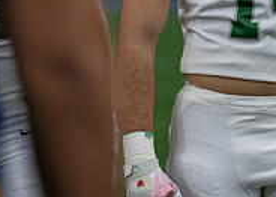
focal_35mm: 446
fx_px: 3492
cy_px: -113
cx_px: 282
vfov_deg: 3.2
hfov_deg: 4.5
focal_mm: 135
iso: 400
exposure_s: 1/640
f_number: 2
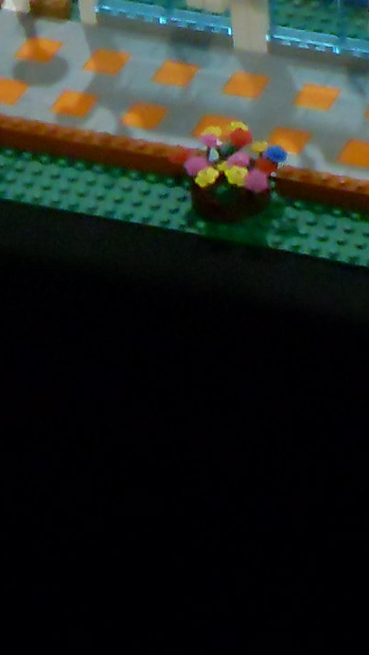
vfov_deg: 11.2
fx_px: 3164
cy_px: -410
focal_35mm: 182
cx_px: 830
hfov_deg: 6.4
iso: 200
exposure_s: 1/20
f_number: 2.8
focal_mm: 6.3
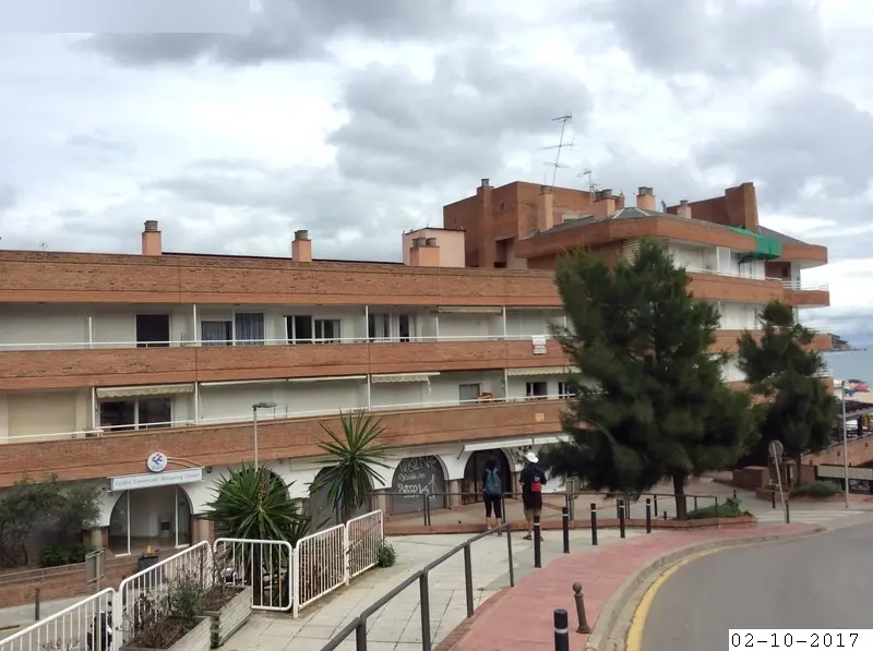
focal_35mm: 33
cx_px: 436
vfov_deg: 42.8
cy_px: 326
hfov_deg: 55.4
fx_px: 831
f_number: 2.4
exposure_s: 1/1192
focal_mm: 3.3
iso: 32
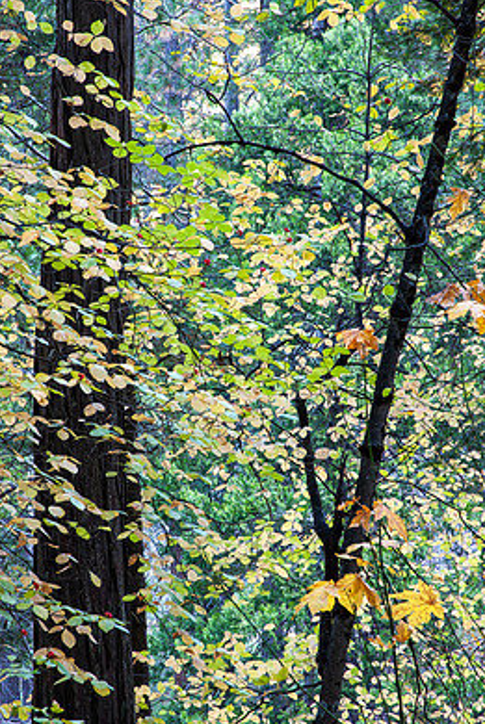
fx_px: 2963
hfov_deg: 9.4
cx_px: 220
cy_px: 392
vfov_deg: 13.9
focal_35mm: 147
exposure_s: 1/1.25
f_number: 11
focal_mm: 85
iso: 200
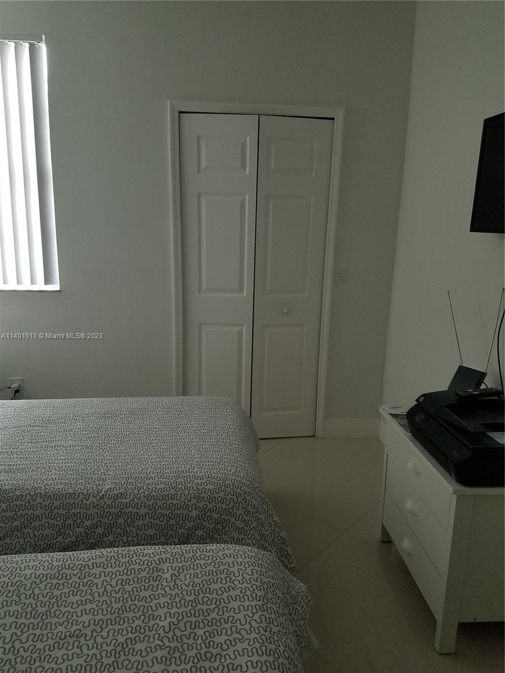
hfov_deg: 53.1
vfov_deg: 67.3
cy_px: 336
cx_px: 252
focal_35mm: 26
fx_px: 506
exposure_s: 1/60
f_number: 1.7
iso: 125
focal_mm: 4.2
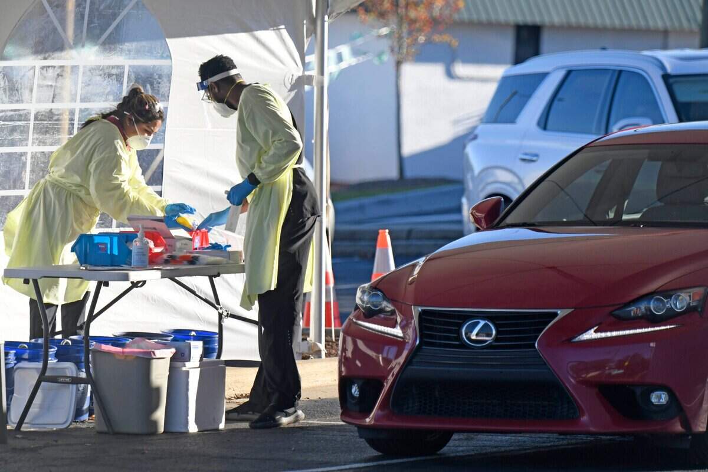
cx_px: 354
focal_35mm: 292
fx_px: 5752
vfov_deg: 4.7
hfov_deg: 7.0
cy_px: 236
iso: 560
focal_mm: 195
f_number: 4
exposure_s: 1/2000
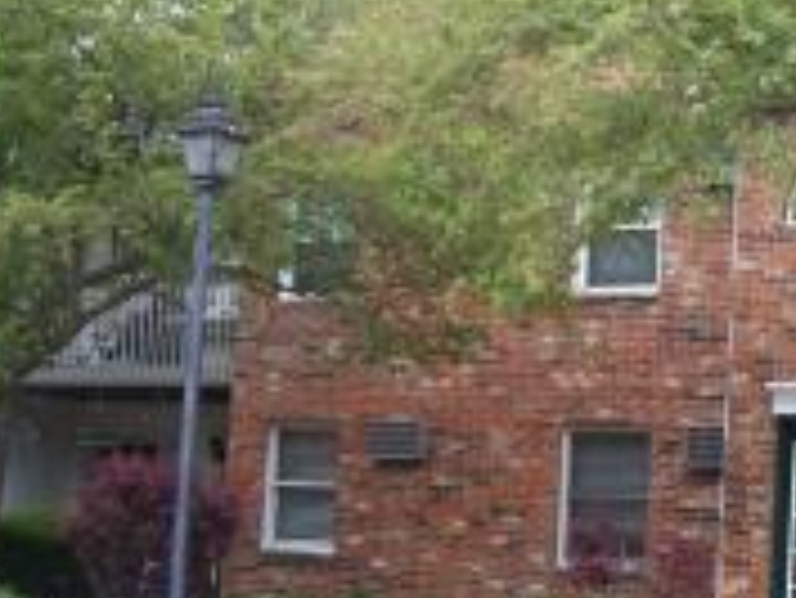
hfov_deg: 22.1
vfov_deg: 17.2
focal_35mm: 86
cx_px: 760
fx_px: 1979
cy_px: 297
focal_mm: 6.3
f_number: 2.8
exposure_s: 1/100
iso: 80
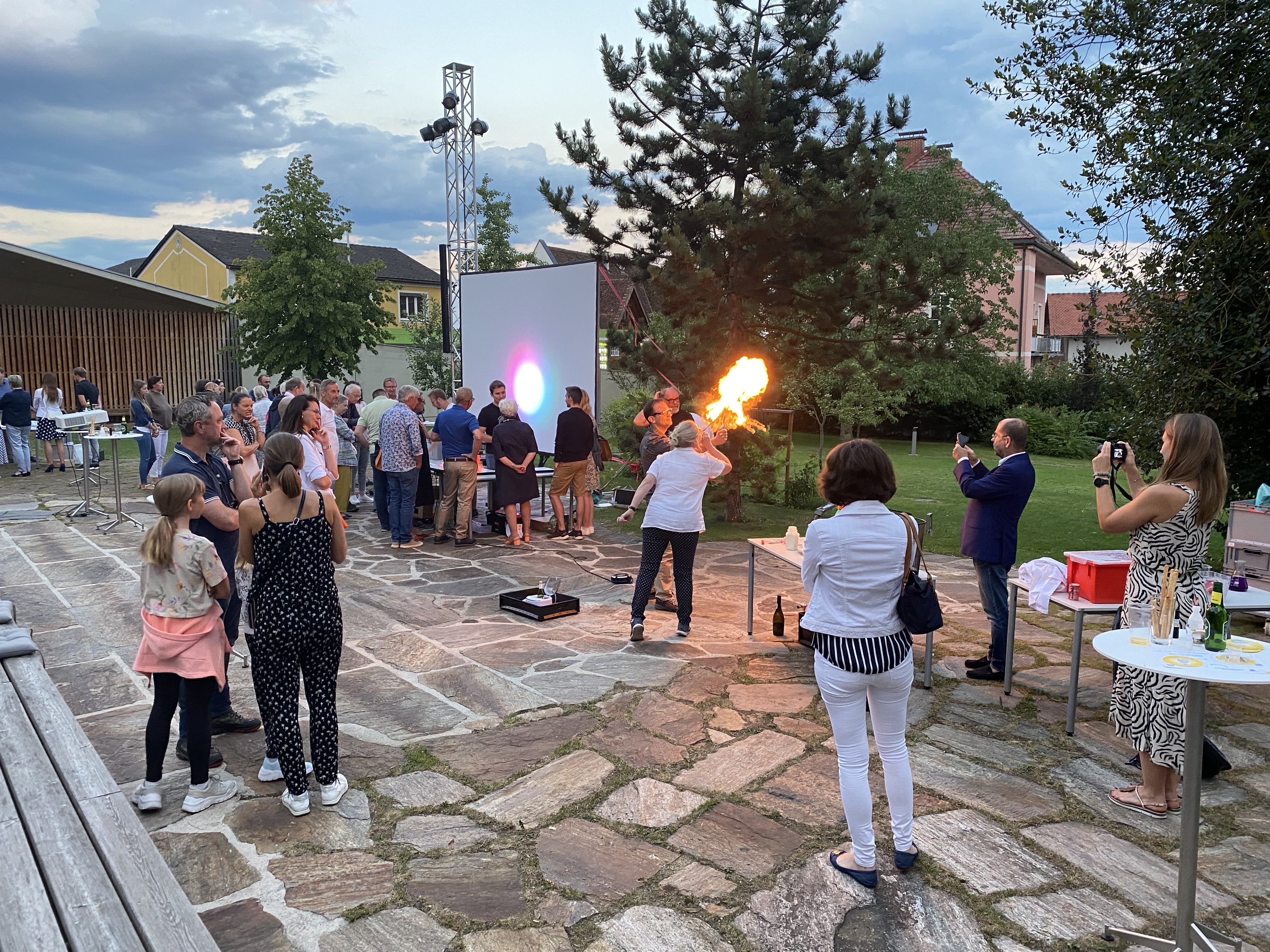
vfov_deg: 53.1
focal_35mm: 26
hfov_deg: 67.3
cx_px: 635
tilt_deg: -5.9
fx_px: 954
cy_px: 476
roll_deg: -0.3
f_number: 1.8
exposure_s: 1/65
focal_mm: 4.25
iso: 125
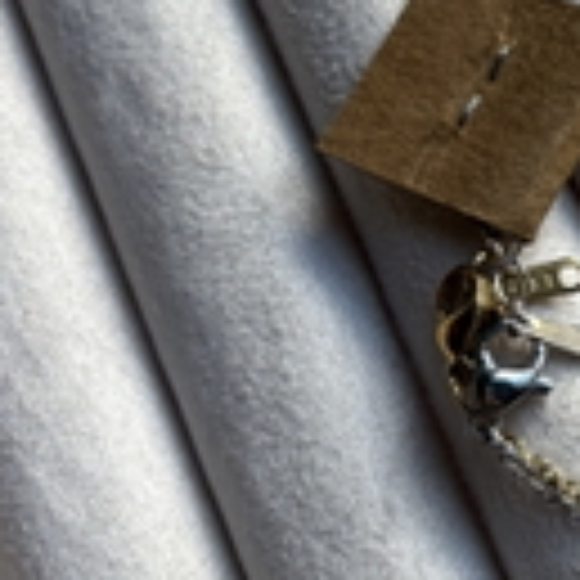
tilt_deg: -74.8
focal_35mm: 95
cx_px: 841
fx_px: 1801
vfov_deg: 18.2
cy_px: 187
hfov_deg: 16.8
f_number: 1.6
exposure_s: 1/215
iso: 40
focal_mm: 5.96
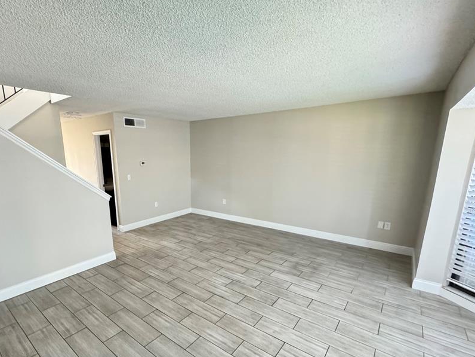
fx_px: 247
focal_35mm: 18
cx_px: 197
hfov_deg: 87.0
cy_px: 210
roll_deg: +0.9
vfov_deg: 71.0
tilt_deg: -13.4
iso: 1250
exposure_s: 1/40
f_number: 2.2
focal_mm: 2.22
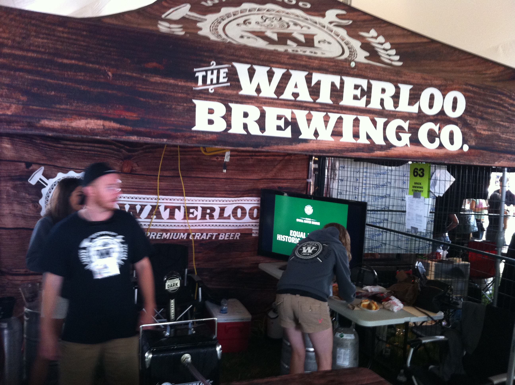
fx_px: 520
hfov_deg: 52.7
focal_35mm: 35
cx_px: 258
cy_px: 192
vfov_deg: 40.6
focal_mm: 3.85
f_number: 2.8
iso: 160
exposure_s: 1/15
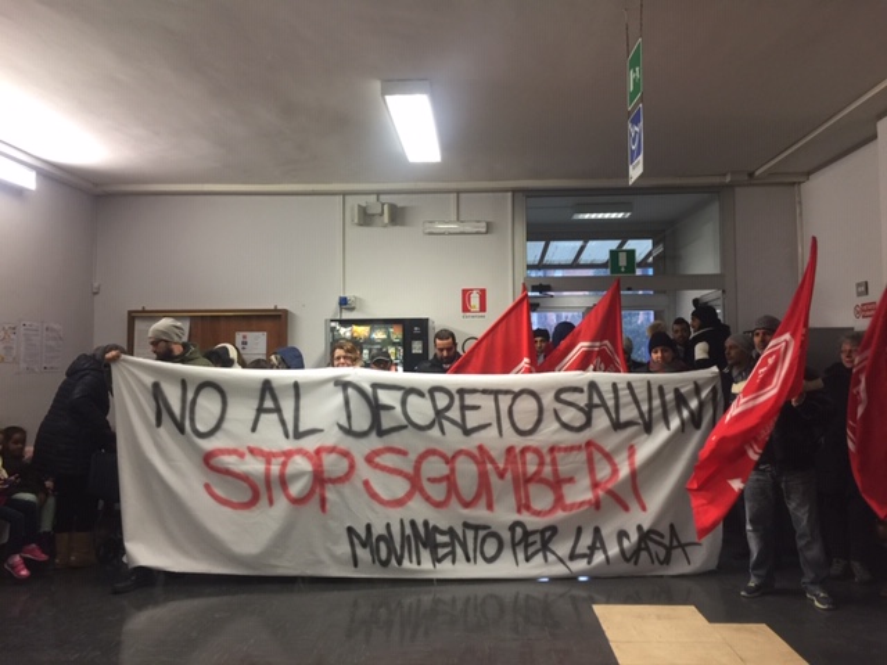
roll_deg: +1.2
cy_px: 332
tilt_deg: -0.1
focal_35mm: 29
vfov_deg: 48.2
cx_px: 444
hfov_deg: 61.7
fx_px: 743
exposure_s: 1/17
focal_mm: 4.15
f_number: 2.2
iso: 64
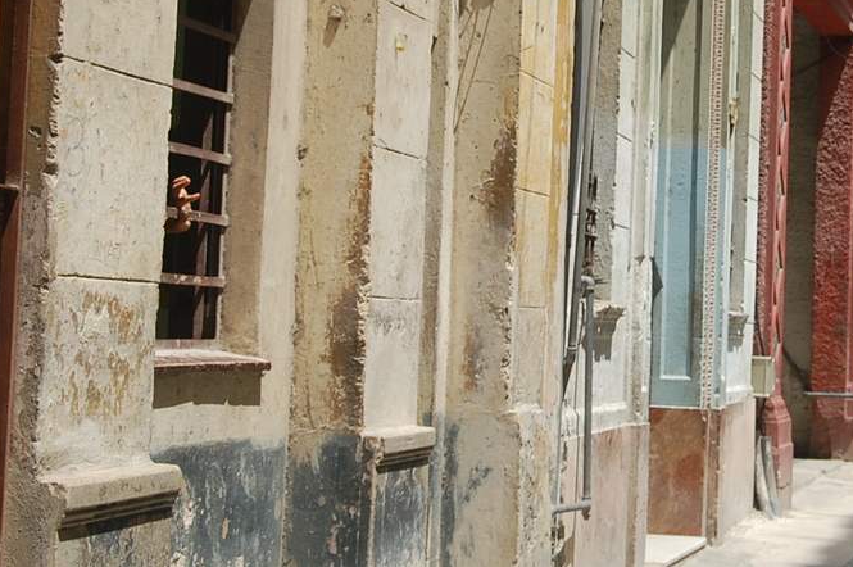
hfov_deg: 20.9
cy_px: 134
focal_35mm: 97
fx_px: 2296
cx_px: 643
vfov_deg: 14.0
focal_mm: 42
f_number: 9
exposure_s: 1/320
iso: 200
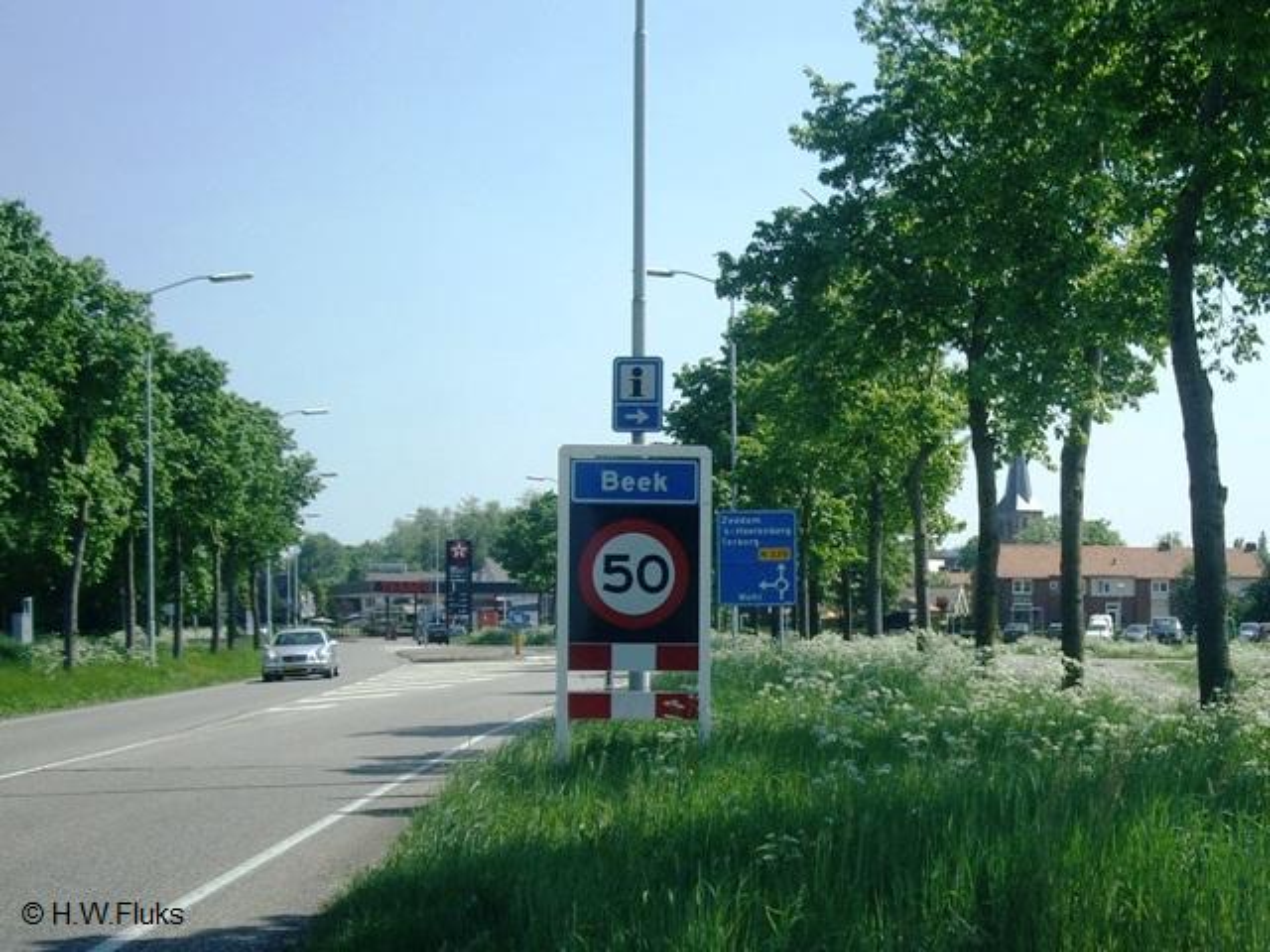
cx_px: 635
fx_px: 1394
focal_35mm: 38
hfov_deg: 49.0
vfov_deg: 37.7
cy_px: 476
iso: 64
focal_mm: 7.9
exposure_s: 1/640
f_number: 2.8
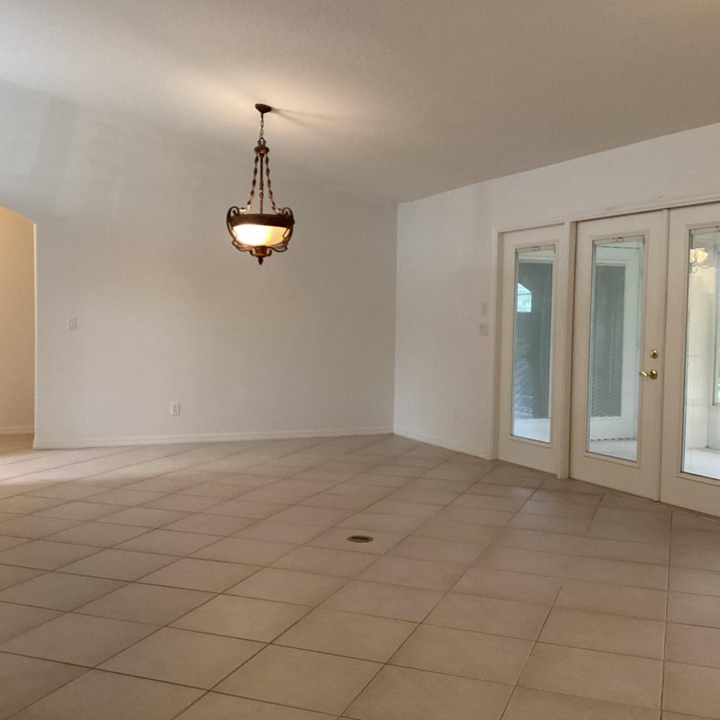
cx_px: 323
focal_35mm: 37
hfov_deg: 44.9
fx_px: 871
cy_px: 357
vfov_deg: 44.9
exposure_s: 1/60
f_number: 2.4
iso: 250
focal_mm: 3.3
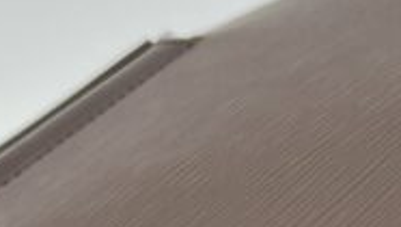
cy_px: 478
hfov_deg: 13.5
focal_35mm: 156
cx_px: 418
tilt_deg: -45.6
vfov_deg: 7.4
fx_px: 1660
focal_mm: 5.7
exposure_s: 1/100
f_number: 1.5
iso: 40
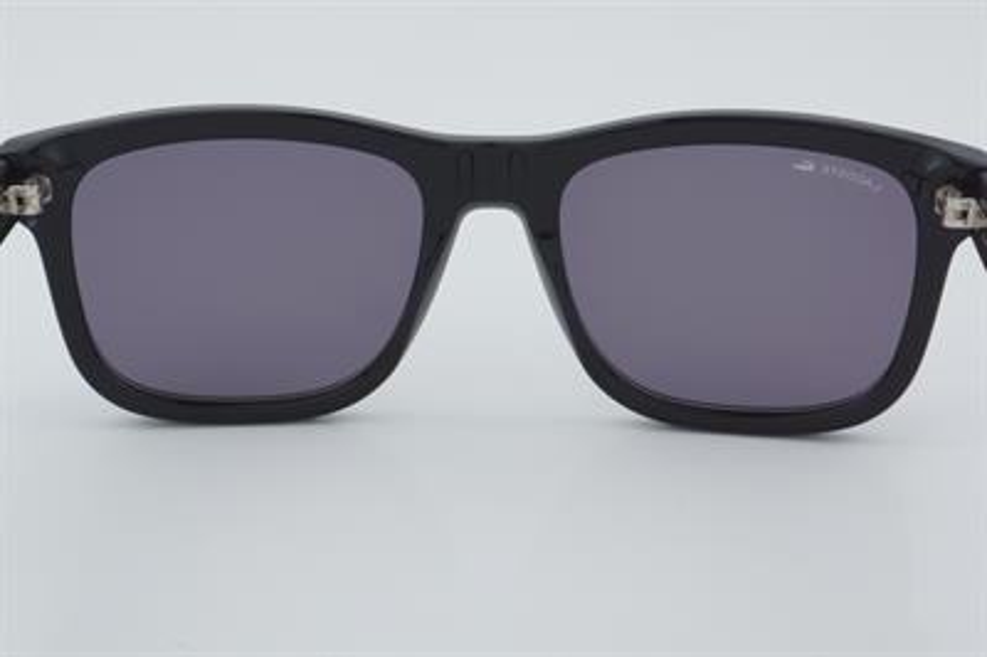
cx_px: 494
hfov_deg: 29.9
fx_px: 1849
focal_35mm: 68
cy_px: 328
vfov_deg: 20.1
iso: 100
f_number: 32
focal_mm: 45
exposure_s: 1/4
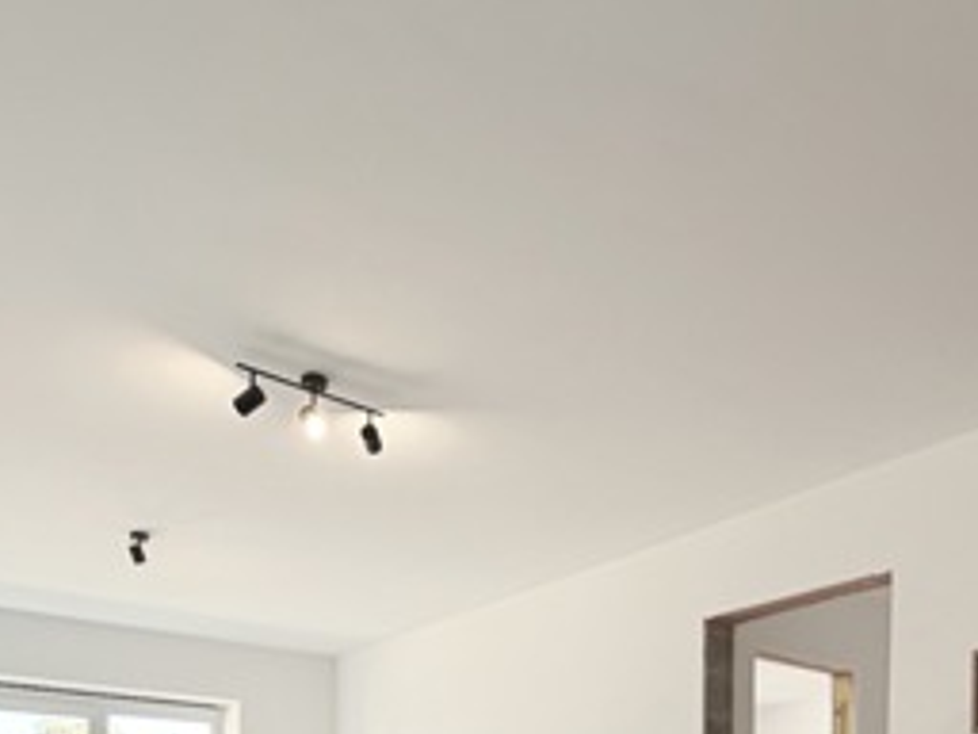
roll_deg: +0.1
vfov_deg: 33.1
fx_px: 989
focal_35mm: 35
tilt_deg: -1.0
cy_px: 887
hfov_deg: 52.6
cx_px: 504
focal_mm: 2.22
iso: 40
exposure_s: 1/100
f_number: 2.2
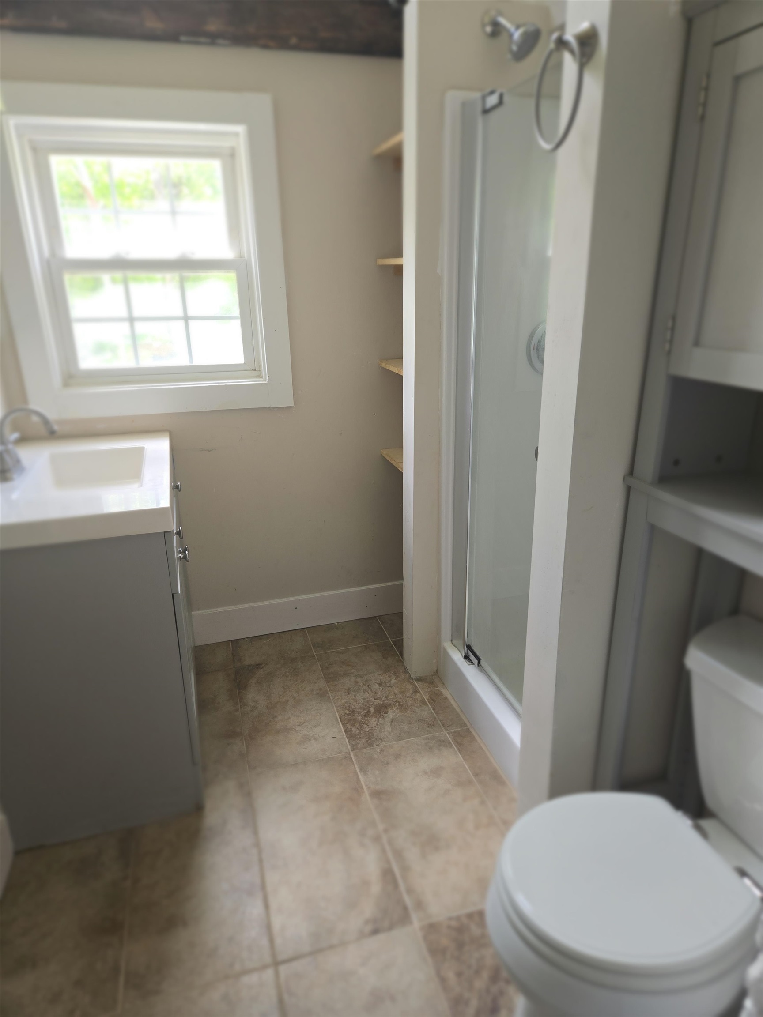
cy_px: 508
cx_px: 382
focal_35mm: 23
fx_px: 676
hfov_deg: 58.9
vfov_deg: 73.9
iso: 50
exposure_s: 1/60
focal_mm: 5.4
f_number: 1.8
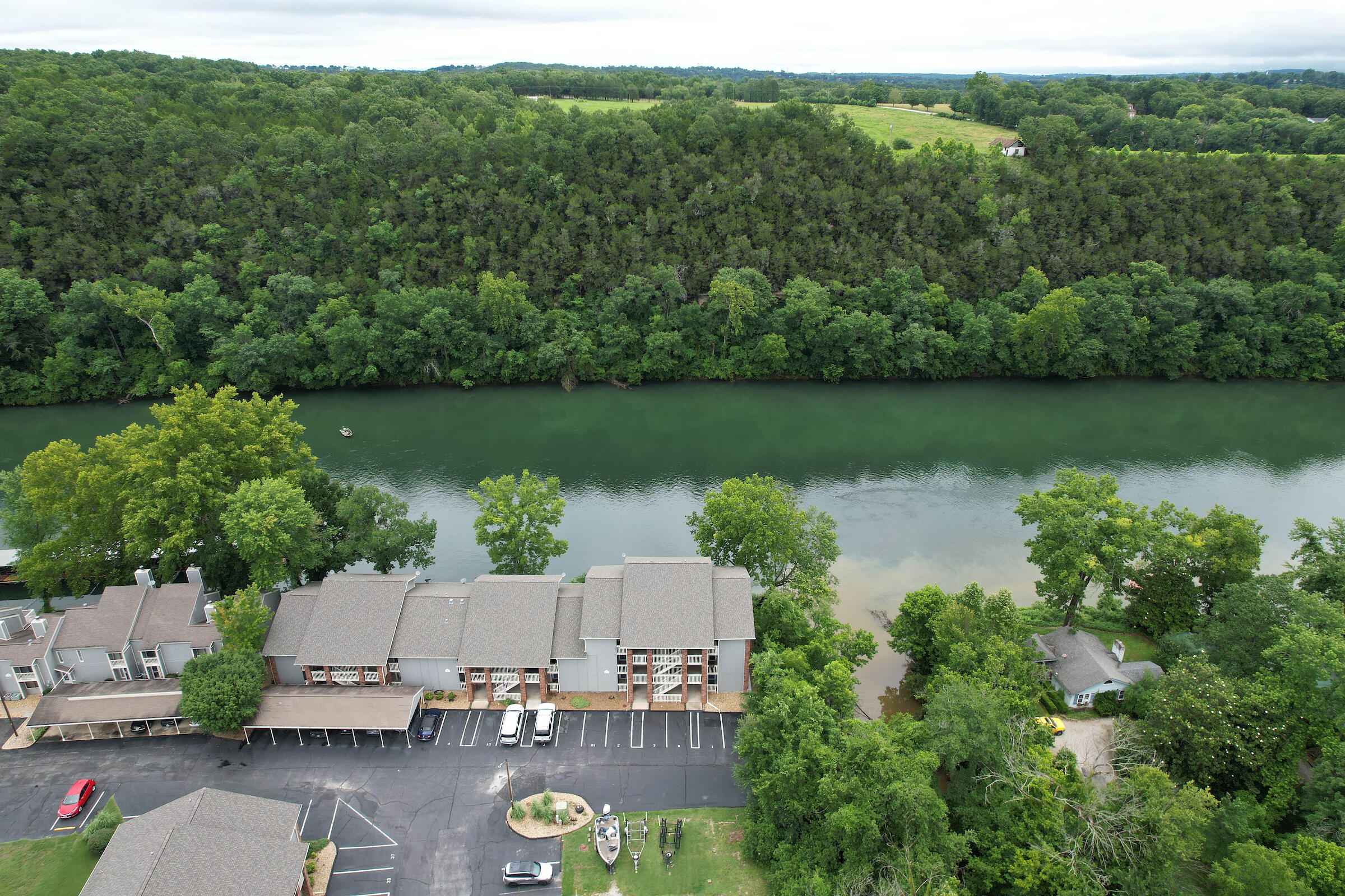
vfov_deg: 57.2
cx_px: 672
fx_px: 822
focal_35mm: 22
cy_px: 448
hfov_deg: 78.6
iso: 100
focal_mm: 8.38
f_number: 2.8
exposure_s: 1/640
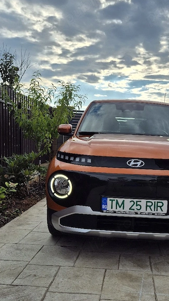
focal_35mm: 35
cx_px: 119
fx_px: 279
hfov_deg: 33.3
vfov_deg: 56.4
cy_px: 174
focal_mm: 5.4
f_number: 1.8
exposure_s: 1/3333
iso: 25
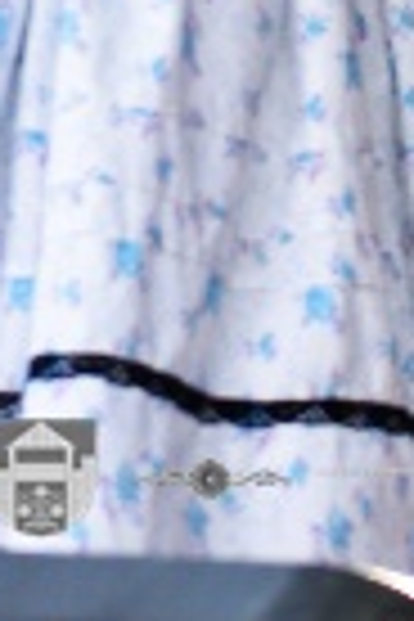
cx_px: 560
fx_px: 14989
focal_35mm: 869
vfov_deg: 2.4
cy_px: -855
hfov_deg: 1.6
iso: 110
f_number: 6.3
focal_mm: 100
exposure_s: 1/80
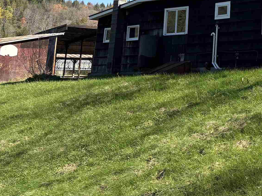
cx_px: 339
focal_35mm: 70
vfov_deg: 19.7
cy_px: -39
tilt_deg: +12.6
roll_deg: -0.8
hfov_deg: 24.3
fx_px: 530
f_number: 1.6
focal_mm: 5.96
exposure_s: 1/1667
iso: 50
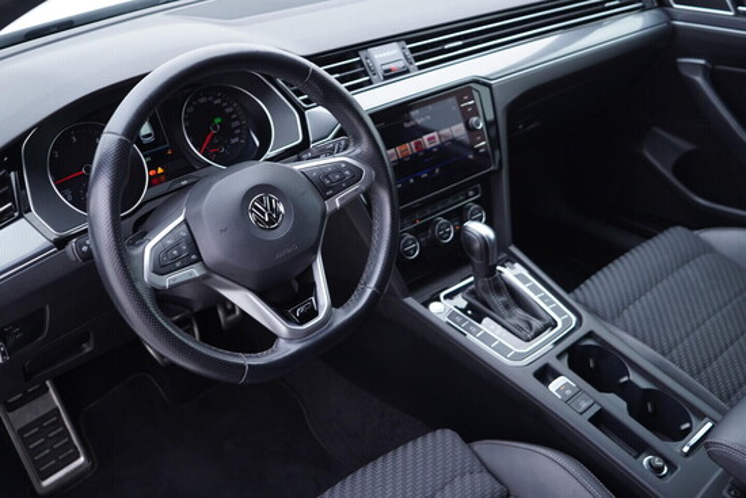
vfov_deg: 36.9
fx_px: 746
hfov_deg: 53.1
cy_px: 249
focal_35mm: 36
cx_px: 373
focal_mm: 24
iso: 250
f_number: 2.8
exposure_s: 1/40
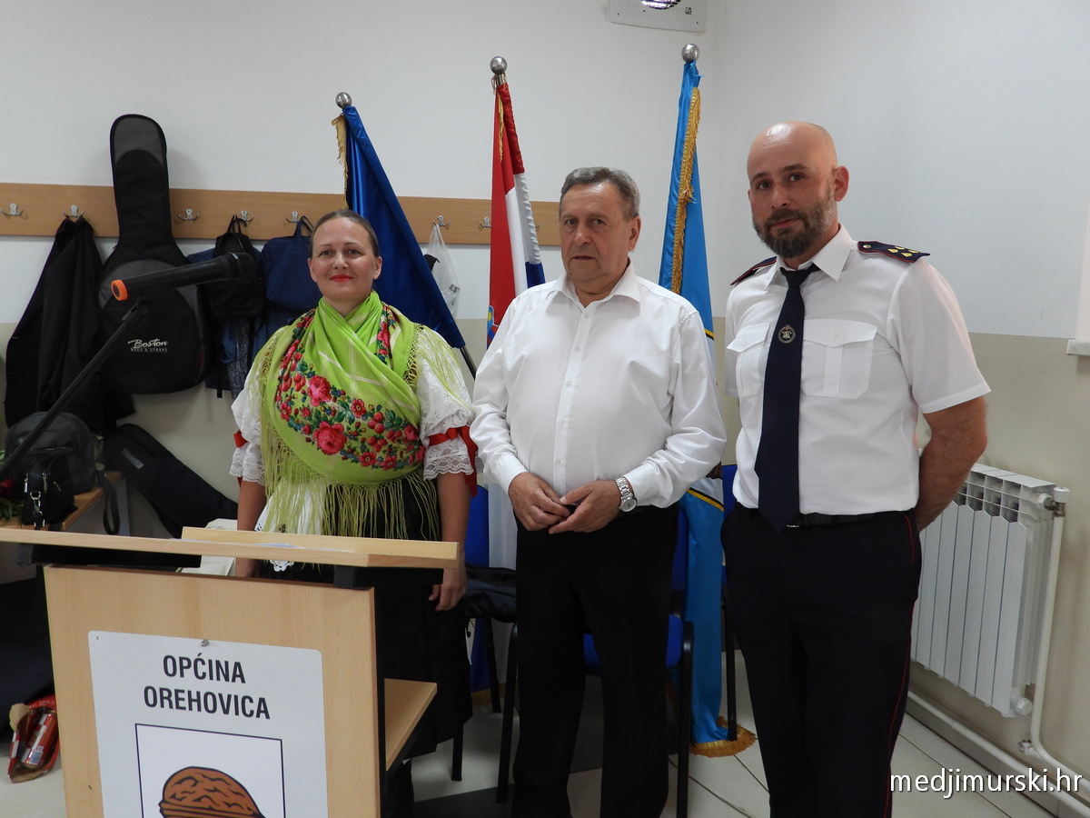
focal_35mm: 24
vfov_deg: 56.8
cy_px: 409
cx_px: 545
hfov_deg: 71.6
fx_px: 756
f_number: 2.8
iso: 140
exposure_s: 1/30
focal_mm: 4.3
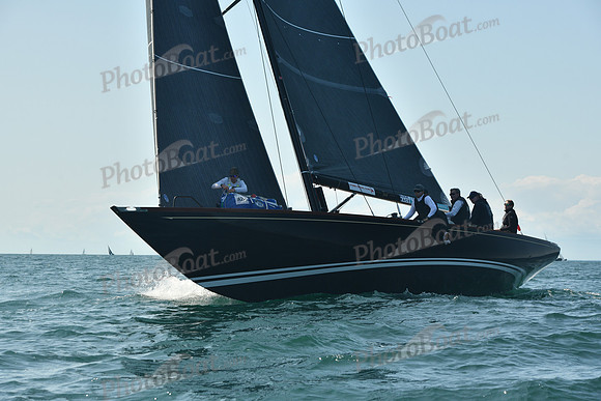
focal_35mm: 100
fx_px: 1670
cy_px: 200
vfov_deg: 13.7
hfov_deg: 20.4
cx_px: 300
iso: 320
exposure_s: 1/640
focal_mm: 100
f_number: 8
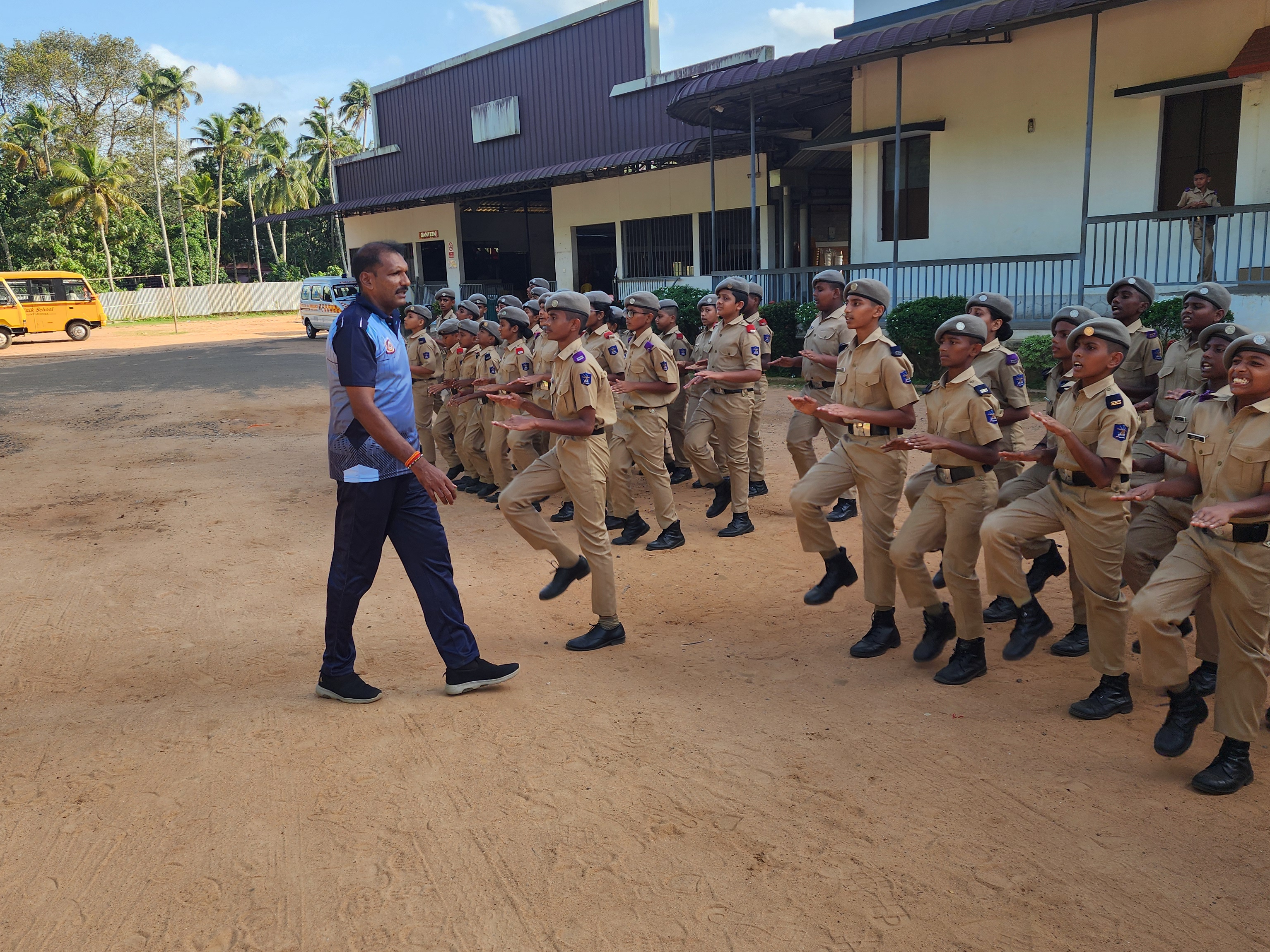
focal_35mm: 30
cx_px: 649
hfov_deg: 60.0
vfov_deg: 46.8
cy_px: 502
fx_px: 1101
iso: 12
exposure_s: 1/331
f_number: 1.8
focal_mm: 6.4
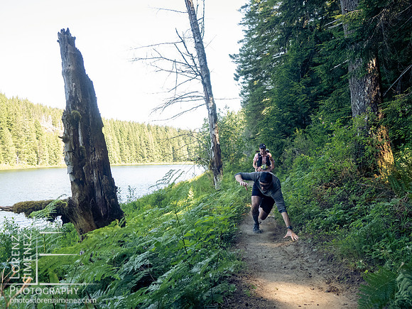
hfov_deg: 63.4
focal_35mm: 28
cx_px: 206
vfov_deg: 49.7
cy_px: 154
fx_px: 333
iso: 1600
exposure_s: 1/1000
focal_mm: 14
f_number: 2.8
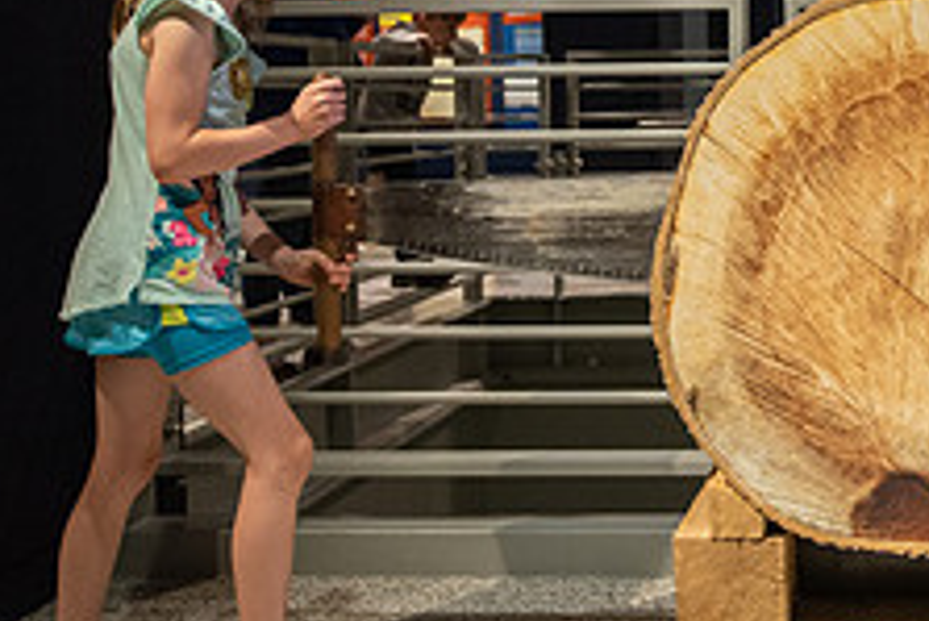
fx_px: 1343
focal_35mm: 52
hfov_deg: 35.2
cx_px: 887
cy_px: 110
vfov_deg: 25.5
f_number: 2.8
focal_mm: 20
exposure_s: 1/200
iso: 2000
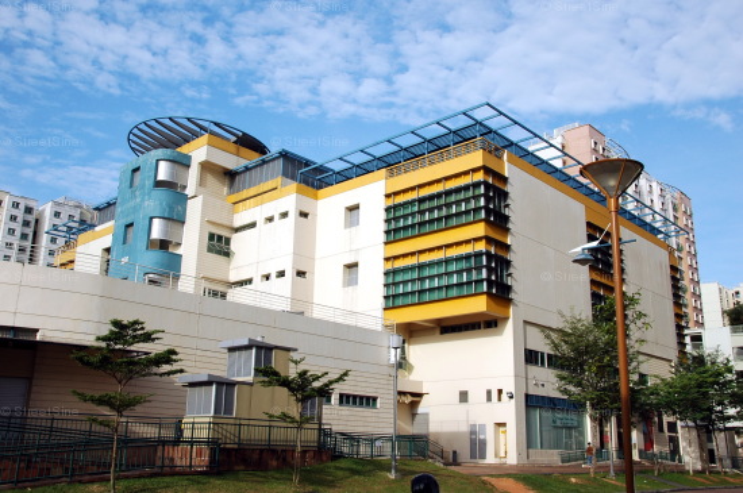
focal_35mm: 33
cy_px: 246
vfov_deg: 39.9
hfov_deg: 57.3
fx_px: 680
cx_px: 372
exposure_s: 1/400
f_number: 9
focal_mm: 22
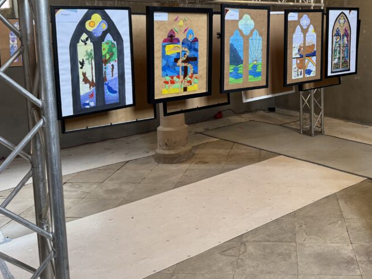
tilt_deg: -4.3
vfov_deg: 36.8
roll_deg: +2.2
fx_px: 408
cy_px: 71
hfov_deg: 47.7
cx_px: 264
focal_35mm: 38
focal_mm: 6.76
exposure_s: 1/100
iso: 200
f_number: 1.78
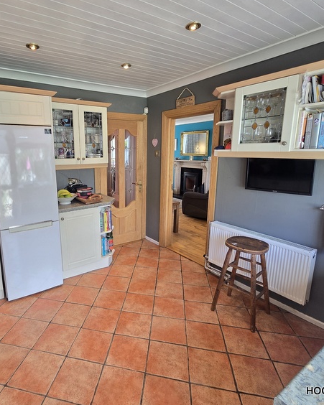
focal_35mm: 18
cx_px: 119
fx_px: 216
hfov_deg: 72.4
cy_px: 193
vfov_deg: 86.3
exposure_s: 1/50
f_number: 2.2
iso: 80
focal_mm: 2.2
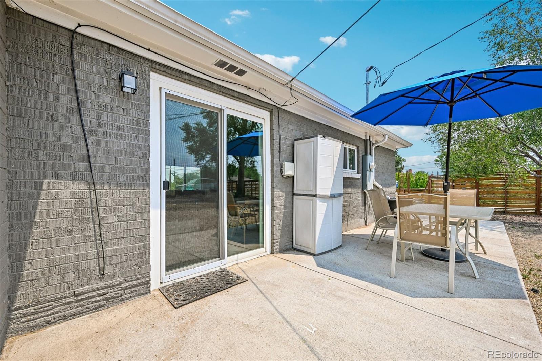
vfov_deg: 81.2
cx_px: 271
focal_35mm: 14
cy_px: 180
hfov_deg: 104.3
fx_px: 211
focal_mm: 14
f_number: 10
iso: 64
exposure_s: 1/80
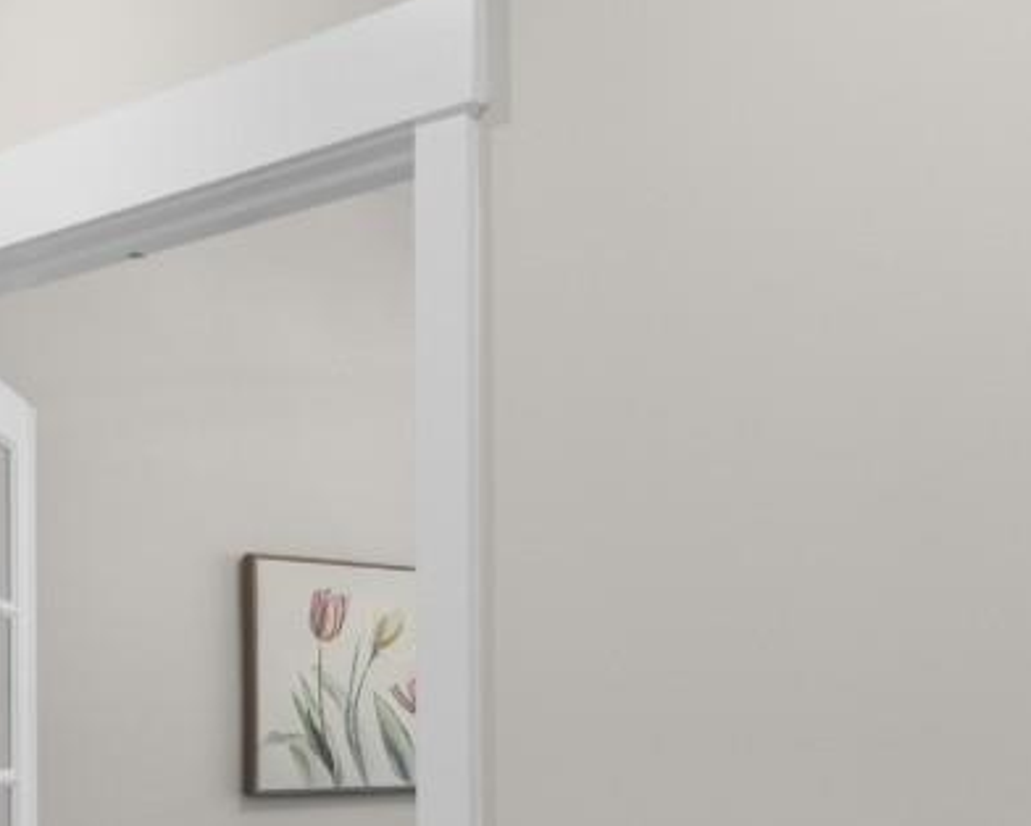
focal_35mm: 62
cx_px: 673
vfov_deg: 24.0
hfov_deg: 30.3
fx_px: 1893
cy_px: 723
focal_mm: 11
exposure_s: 1/3
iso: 100
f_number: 4.8
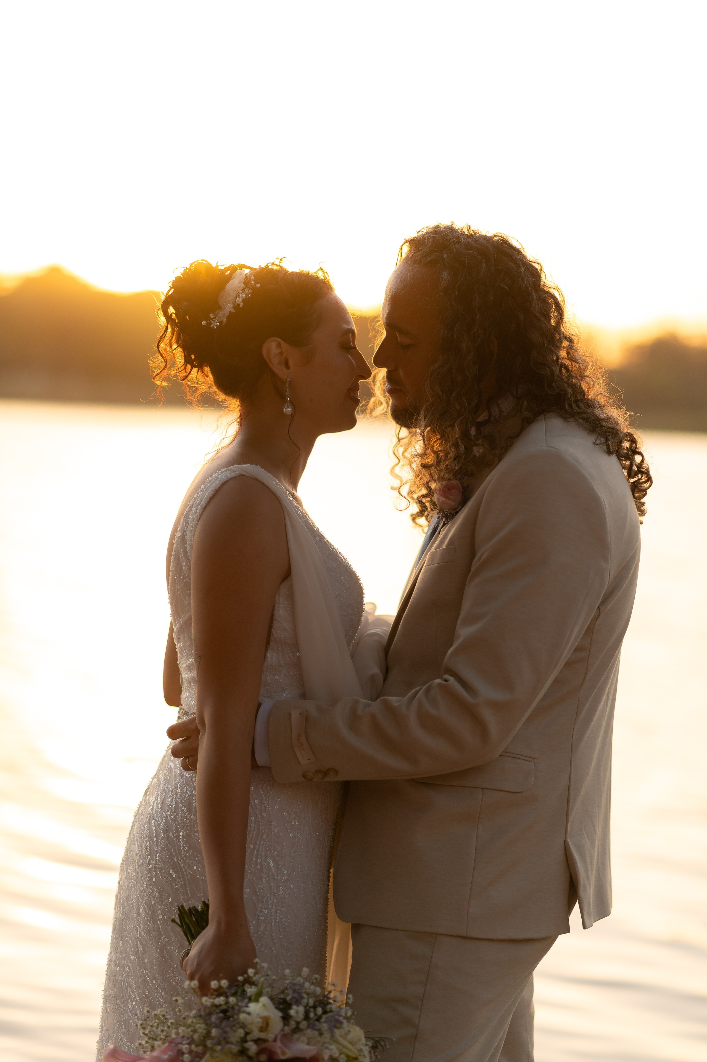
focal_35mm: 85
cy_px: 531
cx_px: 354
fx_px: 2507
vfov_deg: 23.9
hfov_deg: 16.0
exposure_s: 1/2000
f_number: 2
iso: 400
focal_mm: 85
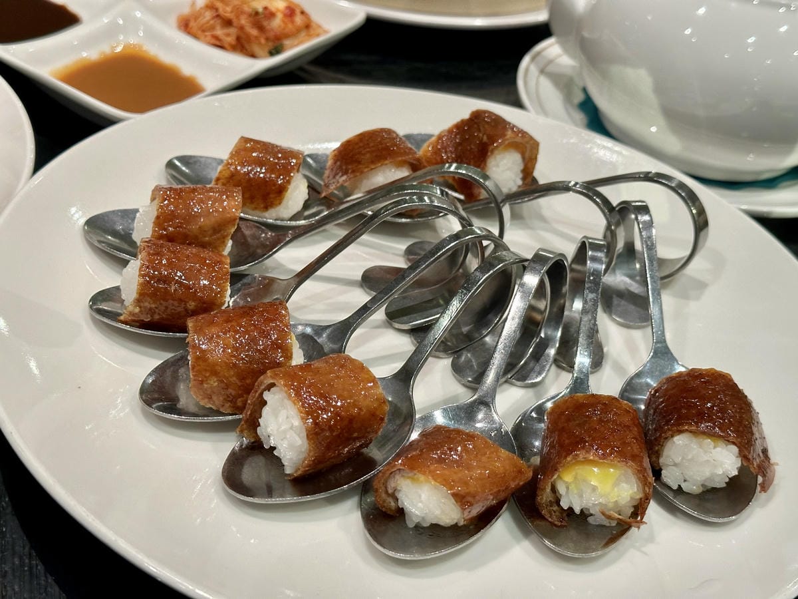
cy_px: 300
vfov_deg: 30.3
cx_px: 399
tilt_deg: -37.1
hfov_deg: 39.7
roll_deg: -11.5
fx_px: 1107
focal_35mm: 48
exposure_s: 1/40
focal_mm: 6.86
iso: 320
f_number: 1.78
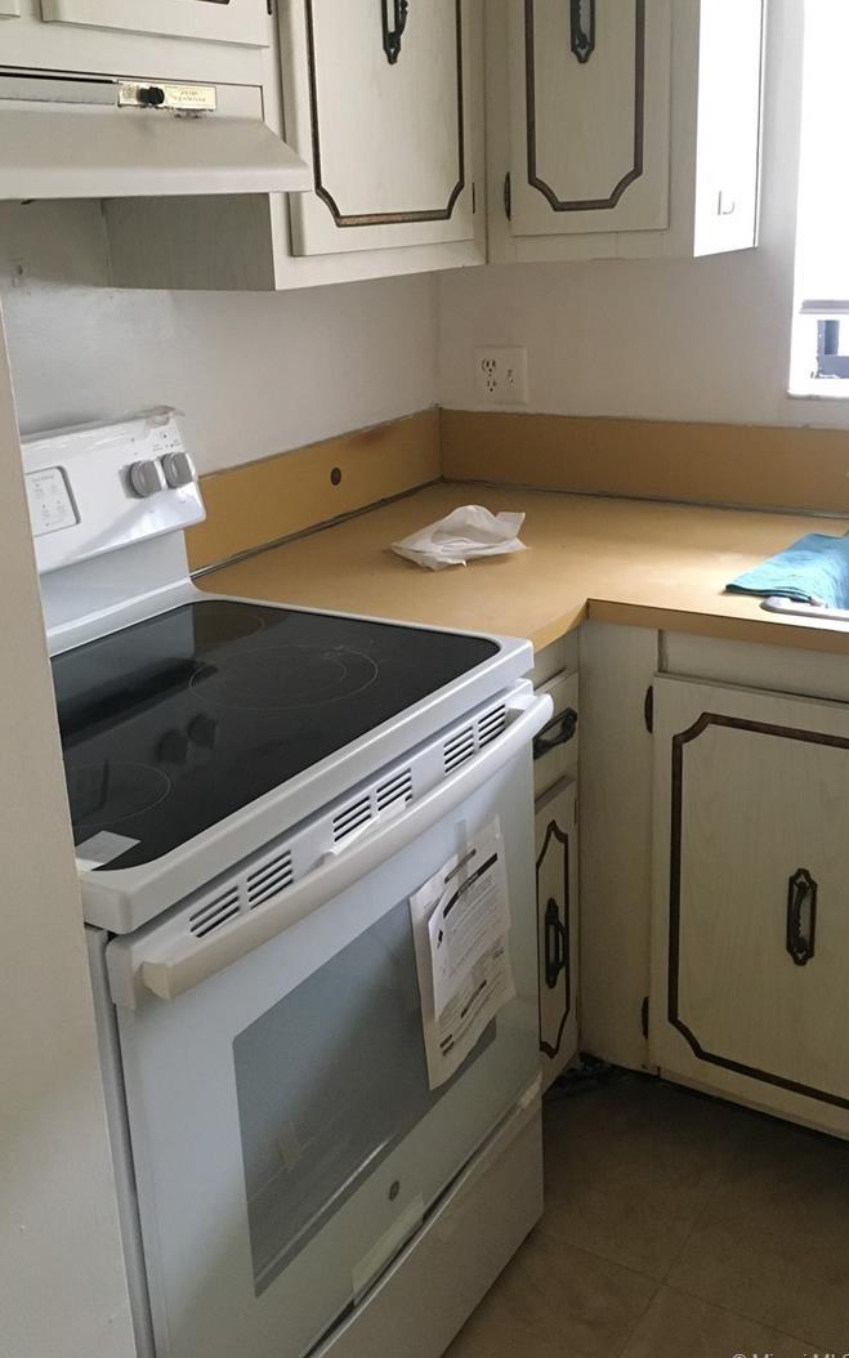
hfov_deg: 36.3
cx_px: 384
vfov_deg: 55.2
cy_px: 606
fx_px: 1295
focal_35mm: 35
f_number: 2.2
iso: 200
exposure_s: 1/20
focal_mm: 4.15
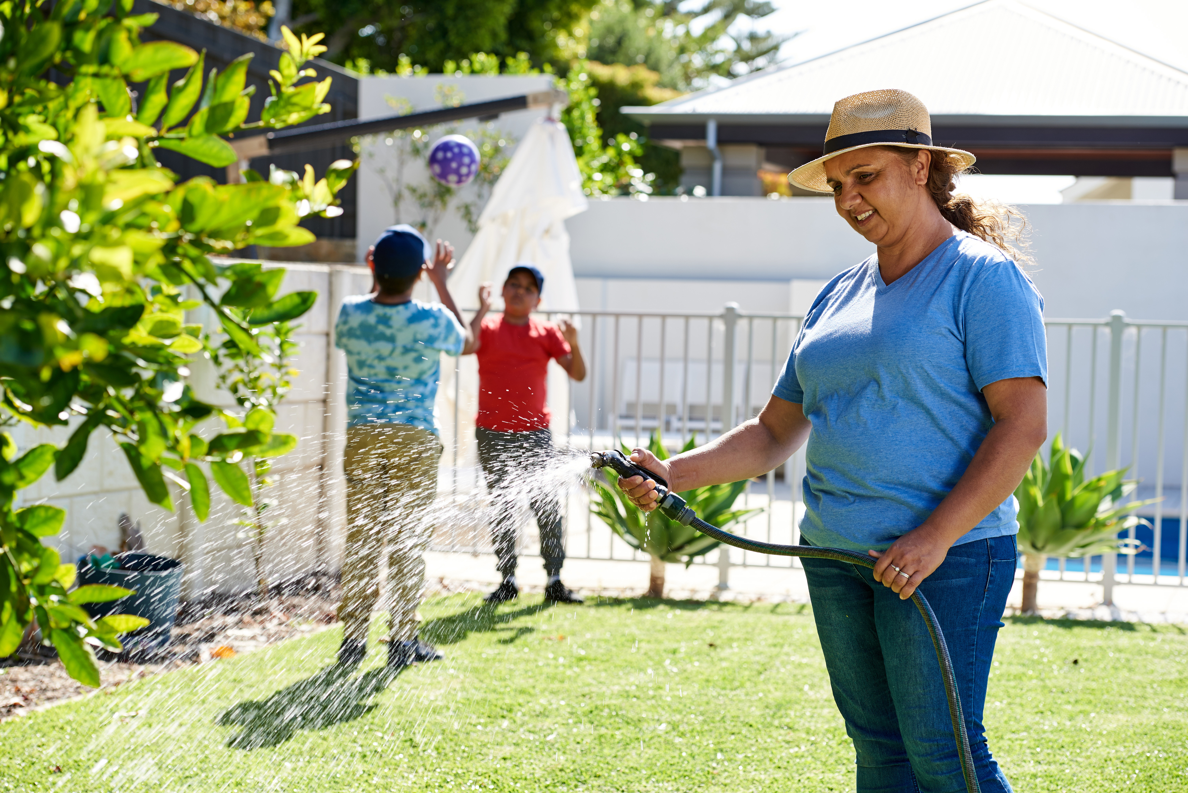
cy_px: 396
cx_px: 594
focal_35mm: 80
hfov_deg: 25.4
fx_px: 2641
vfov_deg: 17.1
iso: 100
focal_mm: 80
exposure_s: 1/200
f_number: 4.5
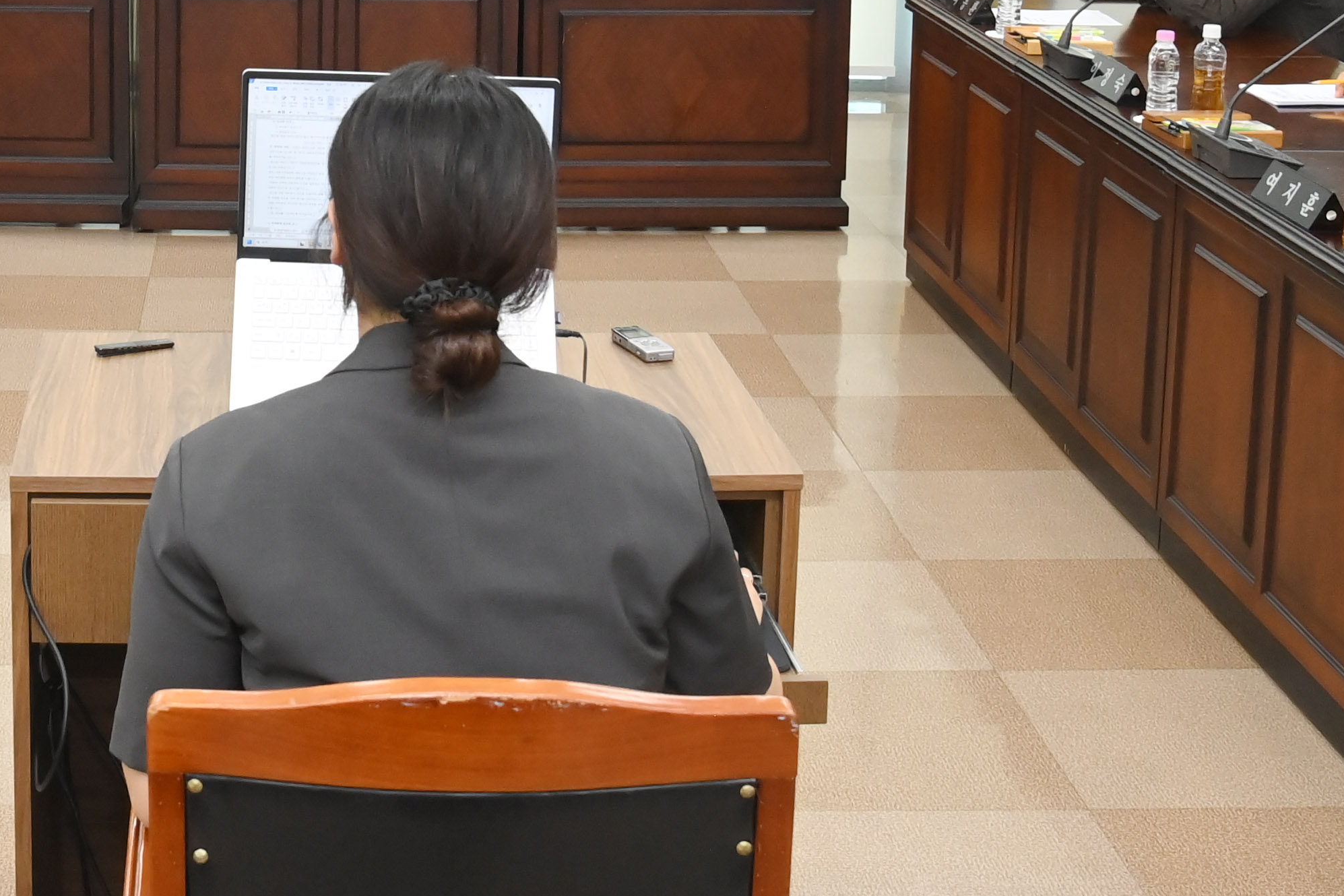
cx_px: 235
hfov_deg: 29.3
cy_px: -32
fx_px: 2501
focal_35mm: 67
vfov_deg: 19.6
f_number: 6.3
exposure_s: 1/250
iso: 3200
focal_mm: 24
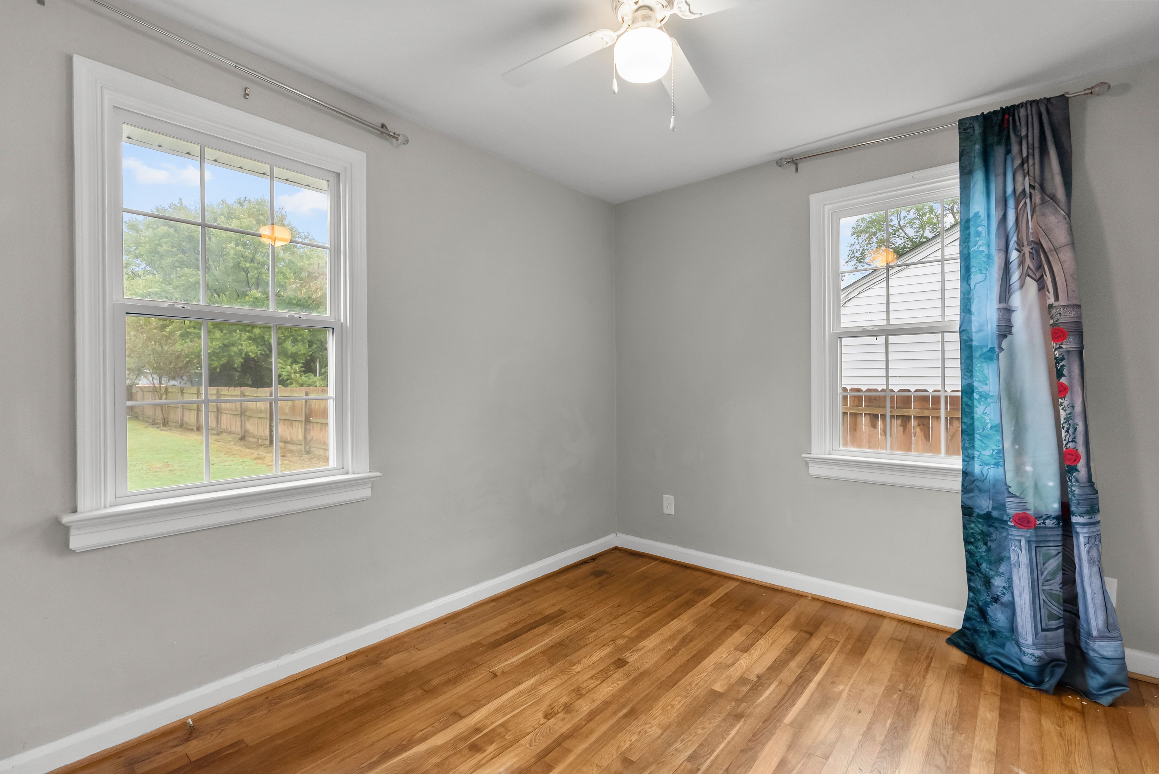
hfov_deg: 96.7
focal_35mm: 16
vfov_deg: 73.8
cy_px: 387
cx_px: 580
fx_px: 515
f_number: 7.1
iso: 1000
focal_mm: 16
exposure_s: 1/20
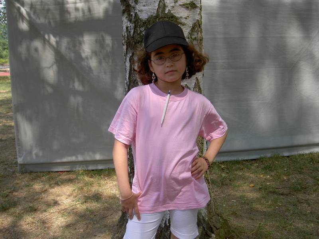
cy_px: 120
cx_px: 160
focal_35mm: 39
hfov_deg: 47.9
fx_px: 359
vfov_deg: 36.8
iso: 100
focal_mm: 8
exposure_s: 1/200
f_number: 4.7
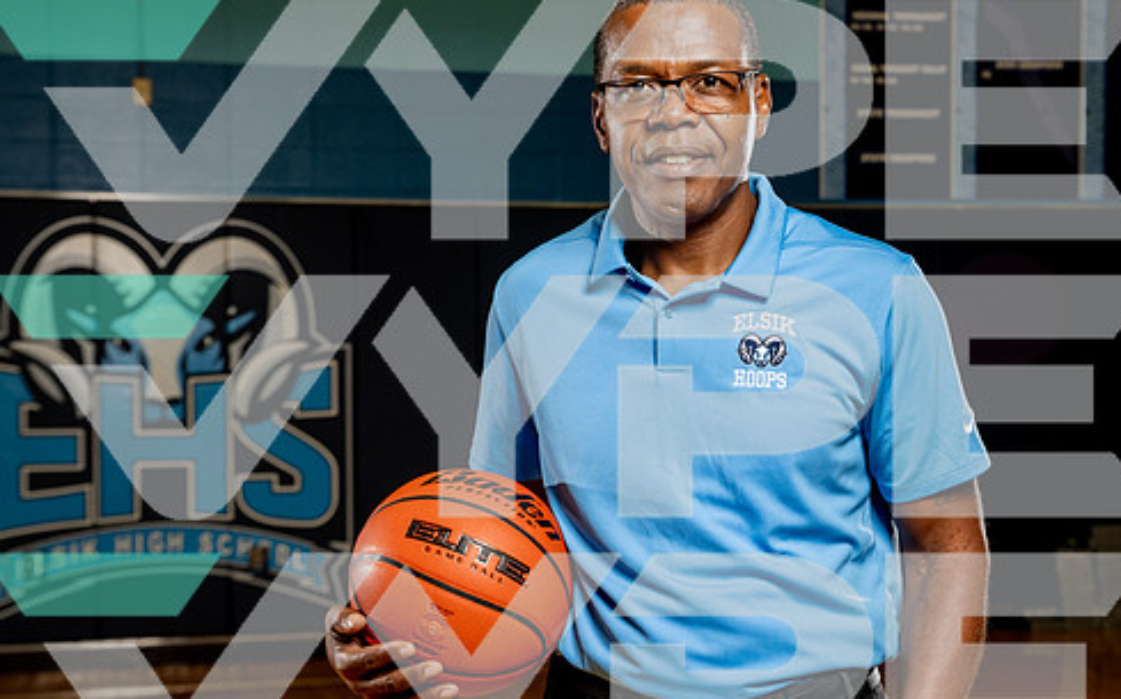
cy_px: 395
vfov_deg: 19.4
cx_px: 559
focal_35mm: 67
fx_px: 2046
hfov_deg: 30.6
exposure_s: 1/250
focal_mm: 53
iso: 400
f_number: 5.6
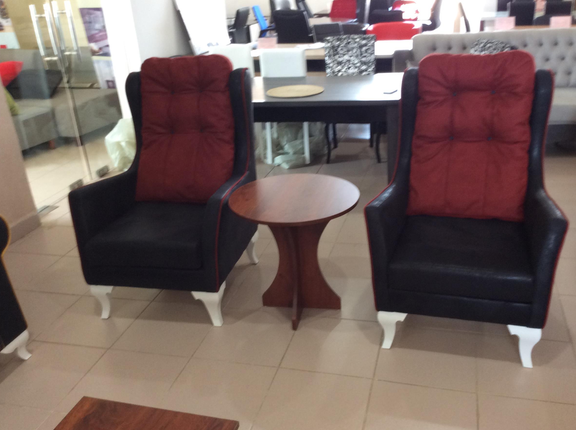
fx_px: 582
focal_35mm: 35
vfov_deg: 40.6
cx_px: 312
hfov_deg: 52.6
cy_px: 224
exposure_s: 1/25
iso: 80
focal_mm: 3.3
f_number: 2.4
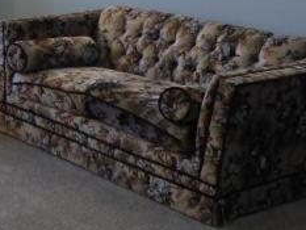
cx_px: -93
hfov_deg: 20.3
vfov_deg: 16.6
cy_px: 24
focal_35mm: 88
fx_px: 778
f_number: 2.8
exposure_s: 1/60
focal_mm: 3.58
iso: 200
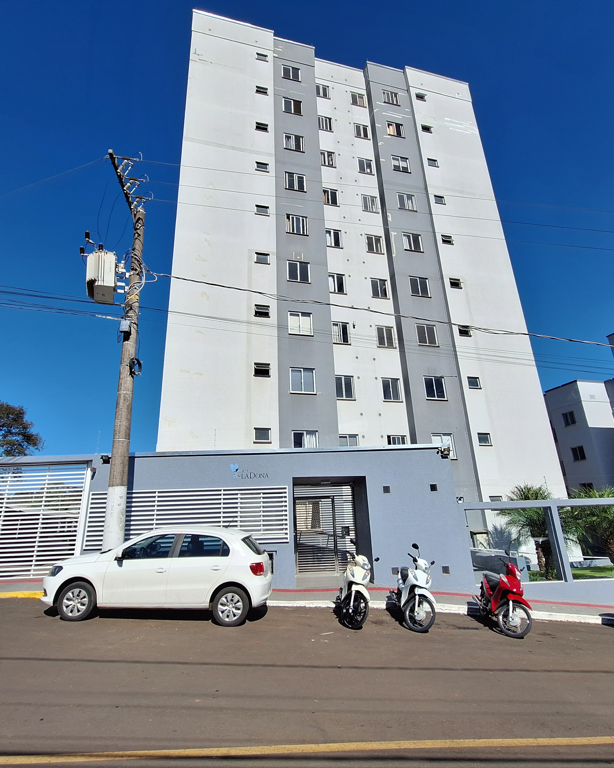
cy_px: 386
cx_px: 301
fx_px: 386
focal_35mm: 17
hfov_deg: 77.0
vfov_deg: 89.6
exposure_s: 1/2604
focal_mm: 1.74
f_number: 2.2
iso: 40
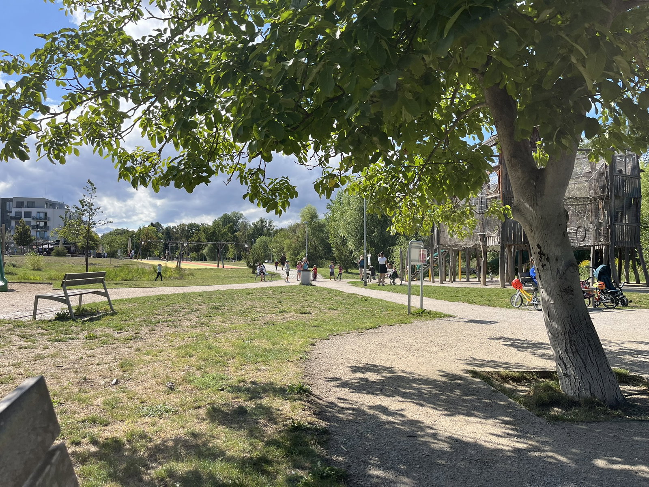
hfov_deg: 67.3
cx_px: 324
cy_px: 244
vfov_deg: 53.1
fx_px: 487
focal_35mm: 26
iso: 50
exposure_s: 1/2755
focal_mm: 5.1
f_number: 1.6
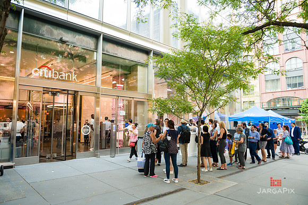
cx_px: 154
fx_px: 205
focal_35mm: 24
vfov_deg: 53.1
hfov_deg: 73.8
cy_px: 102
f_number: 3.2
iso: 800
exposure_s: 1/500
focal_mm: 24
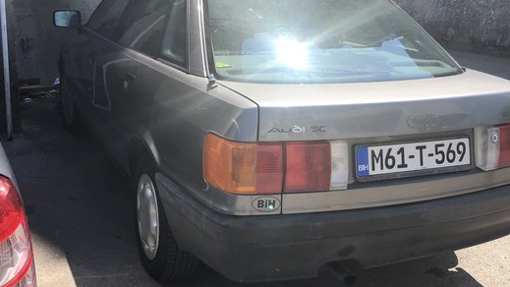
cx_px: 287
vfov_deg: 25.4
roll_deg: -1.5
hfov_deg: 43.6
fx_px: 636
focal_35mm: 47
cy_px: 140
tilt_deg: -17.2
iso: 20
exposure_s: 1/1056
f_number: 1.8
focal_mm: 3.99
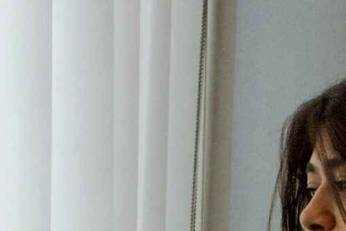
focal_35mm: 179
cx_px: 370
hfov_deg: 11.3
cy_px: 391
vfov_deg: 7.5
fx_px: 1721
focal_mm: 38
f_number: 5.6
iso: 6400
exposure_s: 1/2500
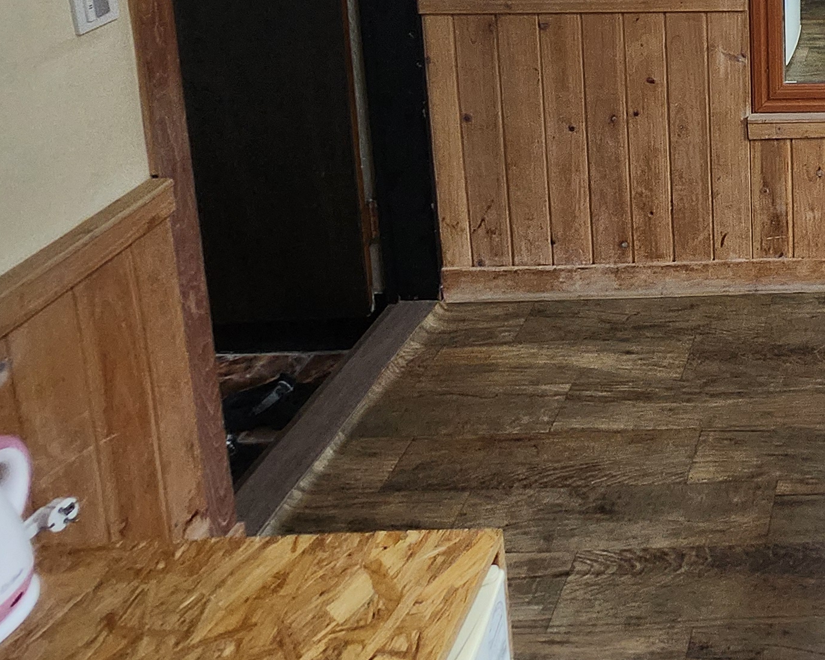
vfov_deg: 31.5
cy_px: -185
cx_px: 989
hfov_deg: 37.3
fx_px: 903
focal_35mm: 37
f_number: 2.2
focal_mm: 1.7
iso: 200
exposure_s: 1/60
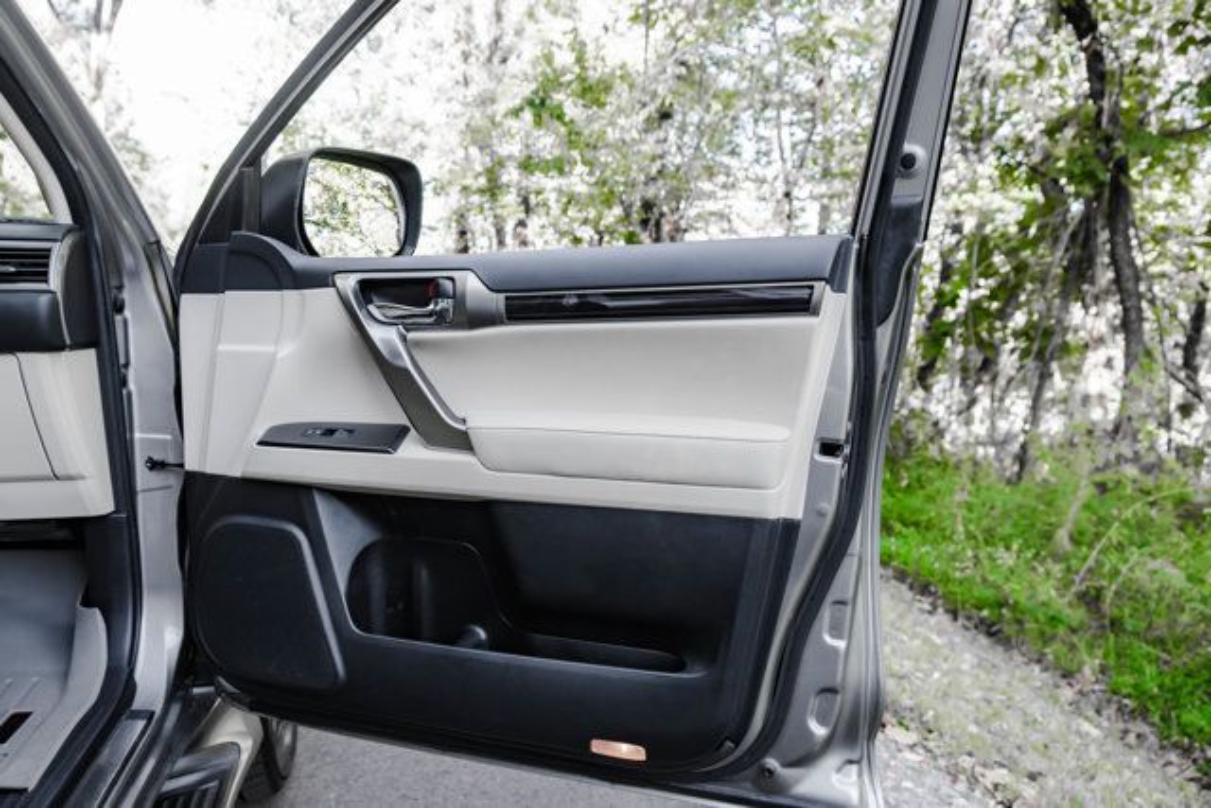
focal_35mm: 28
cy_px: 404
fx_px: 935
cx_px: 510
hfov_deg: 65.5
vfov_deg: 46.7
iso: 640
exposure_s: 1/200
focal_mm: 24
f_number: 4.5
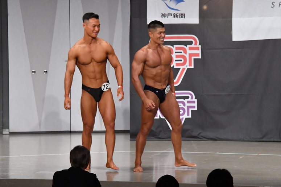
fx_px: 1576
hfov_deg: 10.2
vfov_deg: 6.8
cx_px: 140
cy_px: 94
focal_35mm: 202
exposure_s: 1/400
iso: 6400
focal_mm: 135
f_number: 5.6
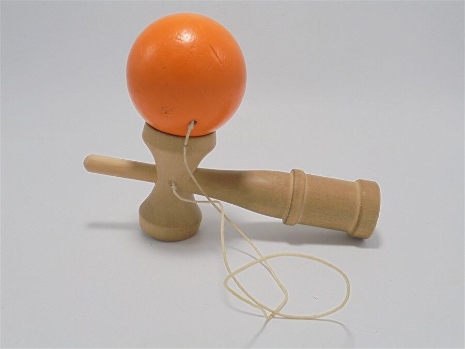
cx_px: 232
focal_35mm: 38
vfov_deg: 37.7
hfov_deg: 49.0
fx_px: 510
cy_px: 174
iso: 100
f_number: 4.2
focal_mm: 6.9
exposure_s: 1/60
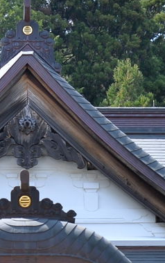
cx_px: 33
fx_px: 1293
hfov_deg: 7.3
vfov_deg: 11.2
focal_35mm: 180
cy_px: 374
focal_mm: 35
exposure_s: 1/250
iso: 100
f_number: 5
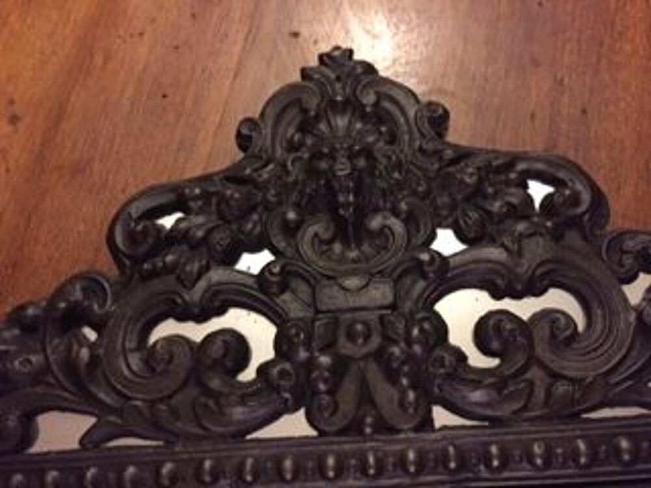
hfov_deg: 61.7
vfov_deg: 48.2
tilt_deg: -69.0
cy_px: 244
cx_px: 326
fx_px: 545
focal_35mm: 29
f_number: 2.2
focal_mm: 4.15
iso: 400
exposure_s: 1/17
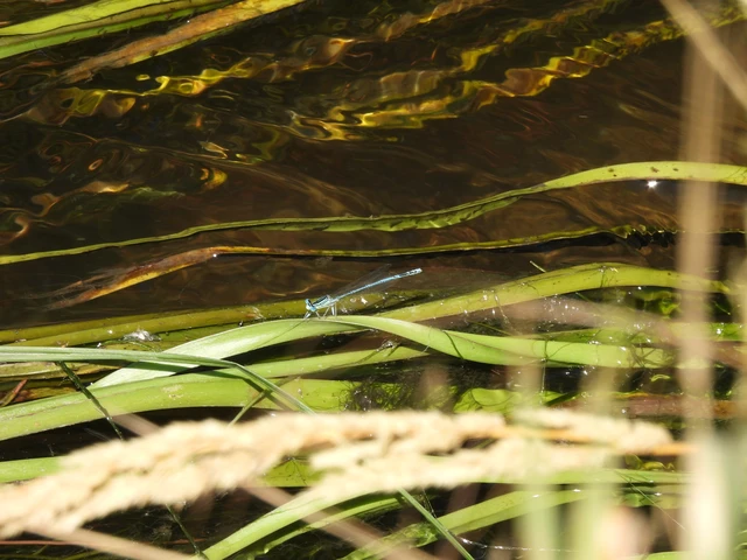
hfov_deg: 3.3
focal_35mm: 600
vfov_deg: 2.5
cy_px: 280
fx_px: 12948
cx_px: 374
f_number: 6.3
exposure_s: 1/250
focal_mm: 107
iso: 100
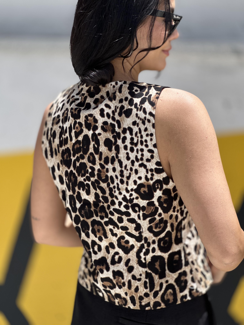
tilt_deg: -12.5
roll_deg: +0.2
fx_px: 724
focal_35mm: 77
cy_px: 162
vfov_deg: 25.3
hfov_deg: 19.1
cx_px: 122
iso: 32
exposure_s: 1/326
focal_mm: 9
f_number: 2.8
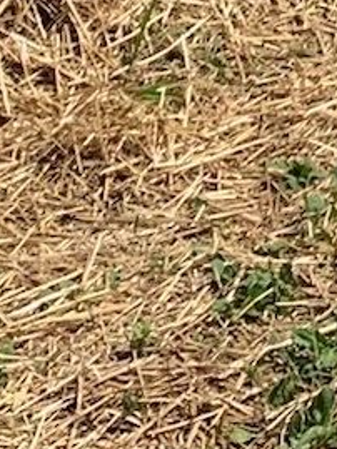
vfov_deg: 8.8
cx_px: 594
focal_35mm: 198
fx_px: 2568
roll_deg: +0.5
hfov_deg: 7.3
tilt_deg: -10.2
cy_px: -711
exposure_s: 1/2994
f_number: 1.8
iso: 25
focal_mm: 4.25
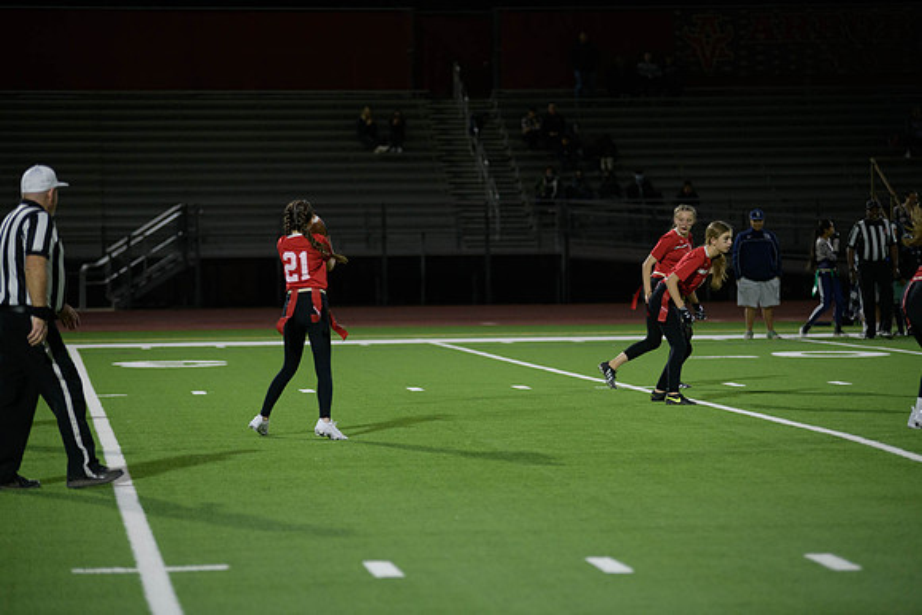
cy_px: 308
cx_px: 461
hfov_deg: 14.2
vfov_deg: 9.5
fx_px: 3714
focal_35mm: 145
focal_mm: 145
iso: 2000
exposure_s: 1/640
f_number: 2.8
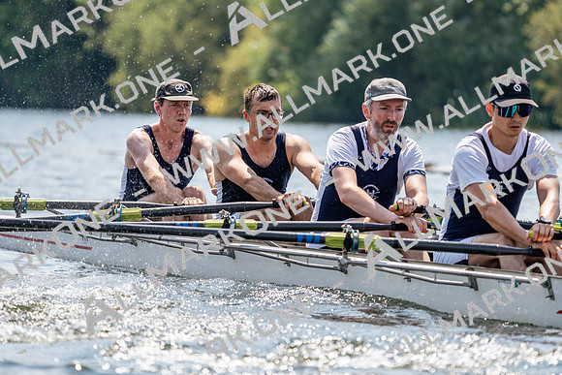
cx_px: 281
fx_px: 4872
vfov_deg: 4.4
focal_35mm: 312
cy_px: 188
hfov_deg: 6.6
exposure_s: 1/1600
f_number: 6.3
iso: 250
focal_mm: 312
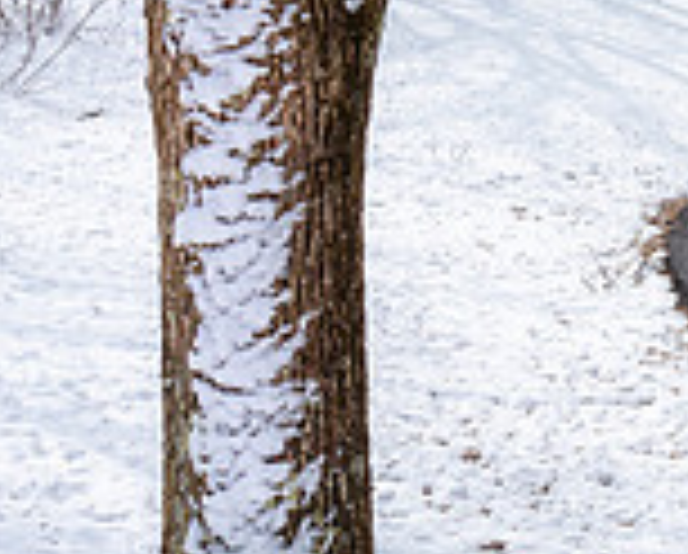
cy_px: -11
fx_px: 3244
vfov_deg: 9.7
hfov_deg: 11.4
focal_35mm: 159
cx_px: 1133
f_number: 13
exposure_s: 1/125
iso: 64
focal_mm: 44
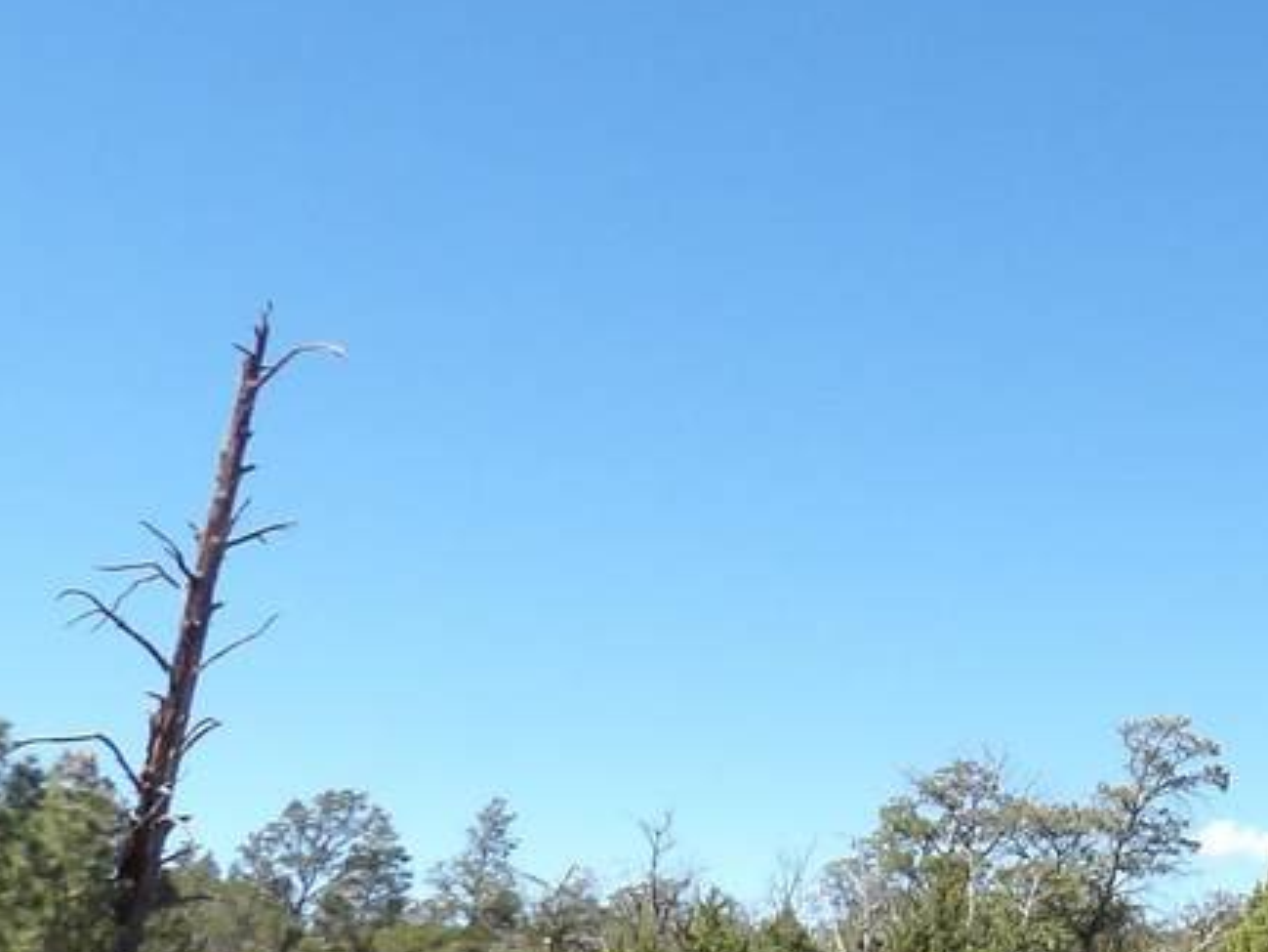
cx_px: 1660
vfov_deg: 20.6
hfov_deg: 24.0
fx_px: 2601
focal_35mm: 71
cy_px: 246
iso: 100
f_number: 5.6
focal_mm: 4.3
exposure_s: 1/164
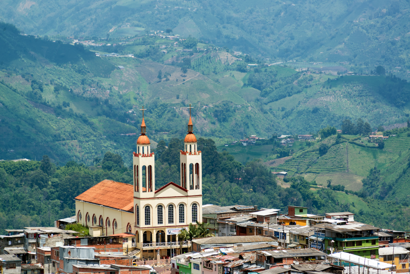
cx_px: 205
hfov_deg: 6.9
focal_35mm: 300
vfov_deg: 4.6
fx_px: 3418
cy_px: 137
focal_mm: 300
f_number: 6.3
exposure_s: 1/500
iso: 200
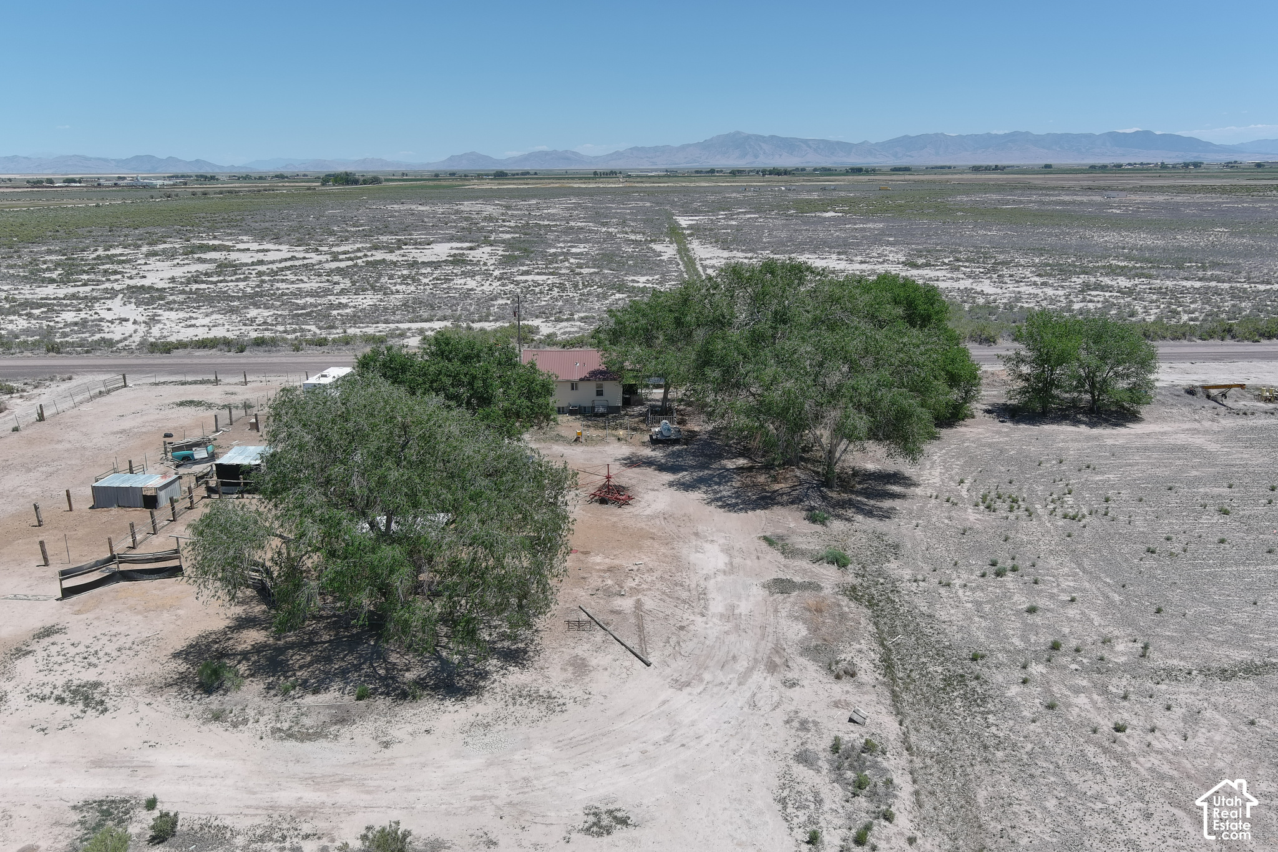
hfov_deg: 63.7
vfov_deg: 45.0
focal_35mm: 29
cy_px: 426
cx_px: 639
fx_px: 1029
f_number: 2.8
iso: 100
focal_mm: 10.13
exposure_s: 1/1250
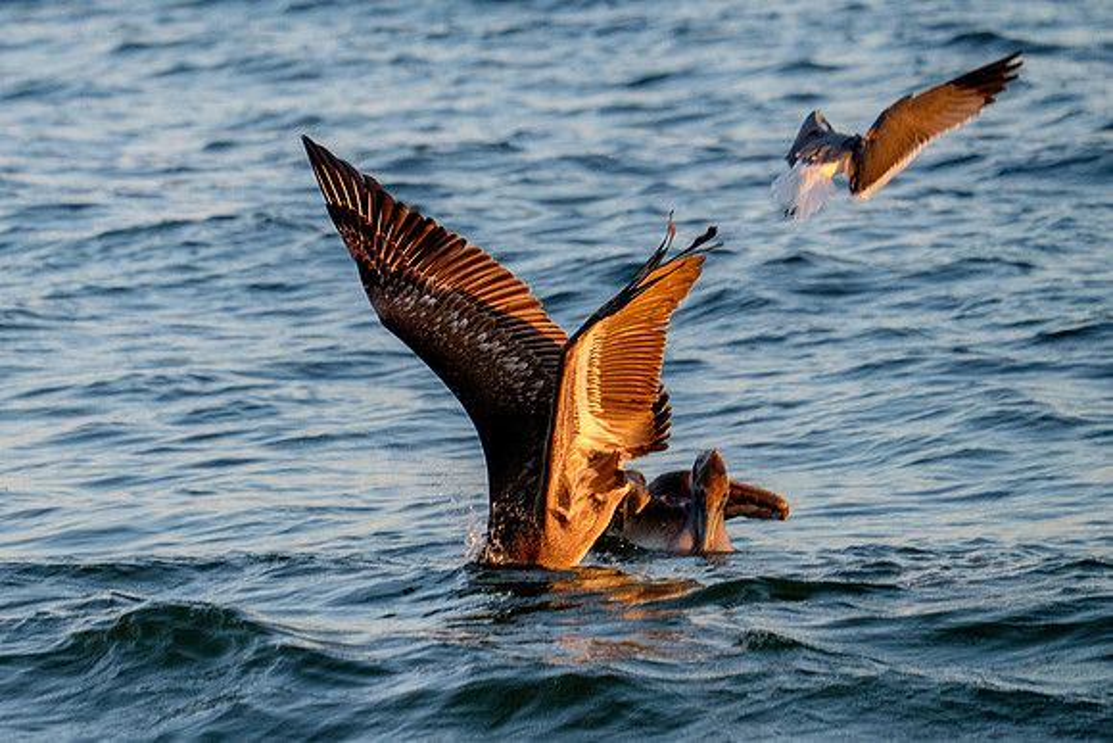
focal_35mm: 436
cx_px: 319
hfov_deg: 4.7
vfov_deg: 3.2
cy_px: 281
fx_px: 13482
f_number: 5.6
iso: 800
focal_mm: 200
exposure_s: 1/1000
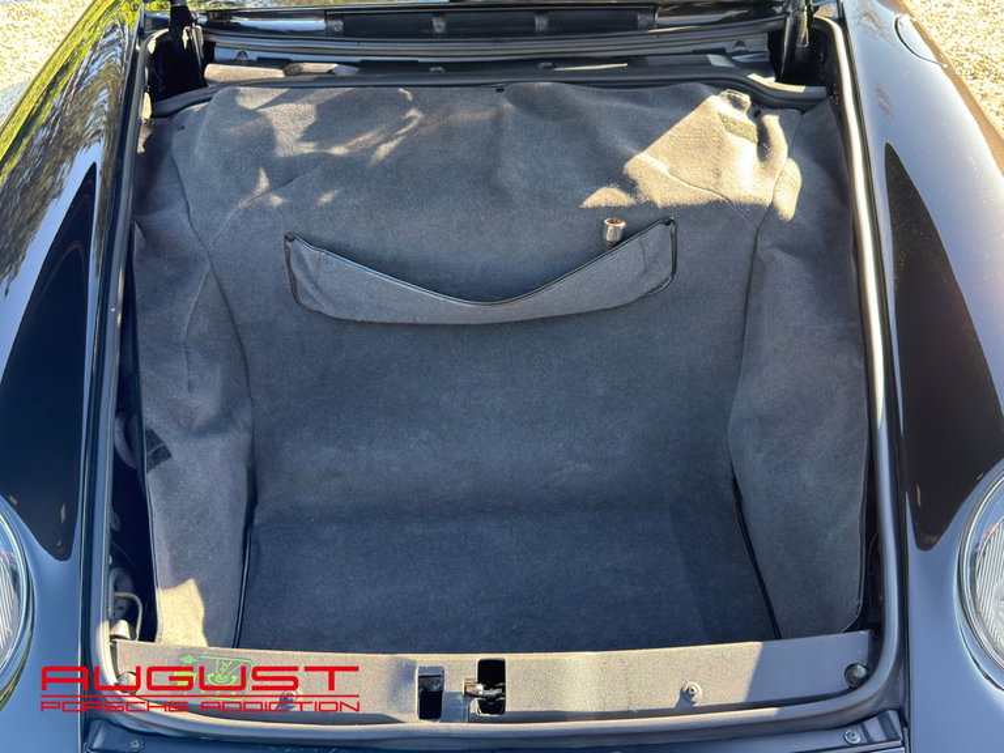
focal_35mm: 35
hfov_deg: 52.6
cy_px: 376
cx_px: 502
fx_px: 1015
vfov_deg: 40.7
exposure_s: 1/176
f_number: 1.78
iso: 80
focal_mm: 6.76
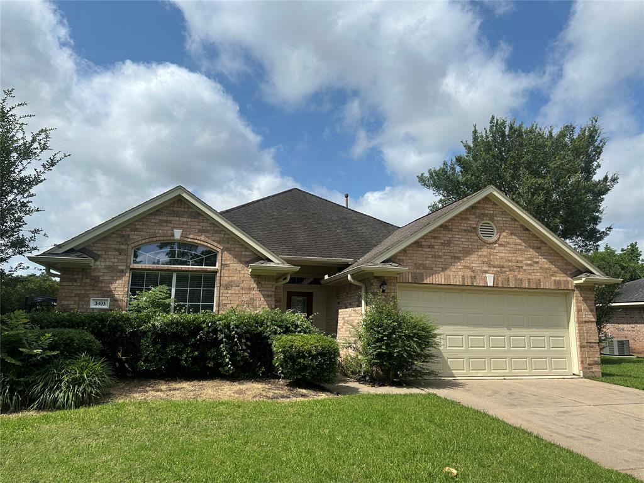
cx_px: 322
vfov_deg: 56.8
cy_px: 242
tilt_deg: +10.6
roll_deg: -1.5
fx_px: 446
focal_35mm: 24
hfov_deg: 71.6
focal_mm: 6.86
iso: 80
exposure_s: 1/7042
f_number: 1.78
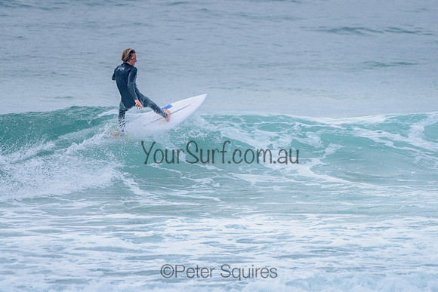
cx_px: 171
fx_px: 7458
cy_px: 143
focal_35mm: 613
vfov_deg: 2.2
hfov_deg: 3.4
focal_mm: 500
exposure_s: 1/2000
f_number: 5.6
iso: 1400
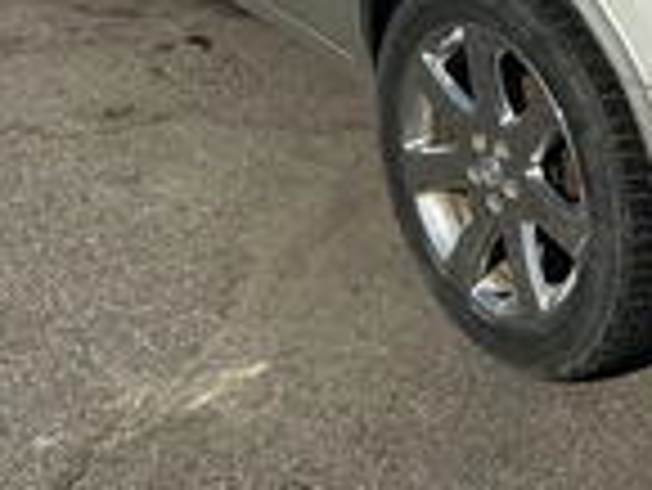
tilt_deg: -17.8
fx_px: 1452
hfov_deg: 24.5
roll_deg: -0.3
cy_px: -166
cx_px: 603
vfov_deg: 17.8
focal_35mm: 77
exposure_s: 1/5263
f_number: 1.8
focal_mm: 3
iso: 25
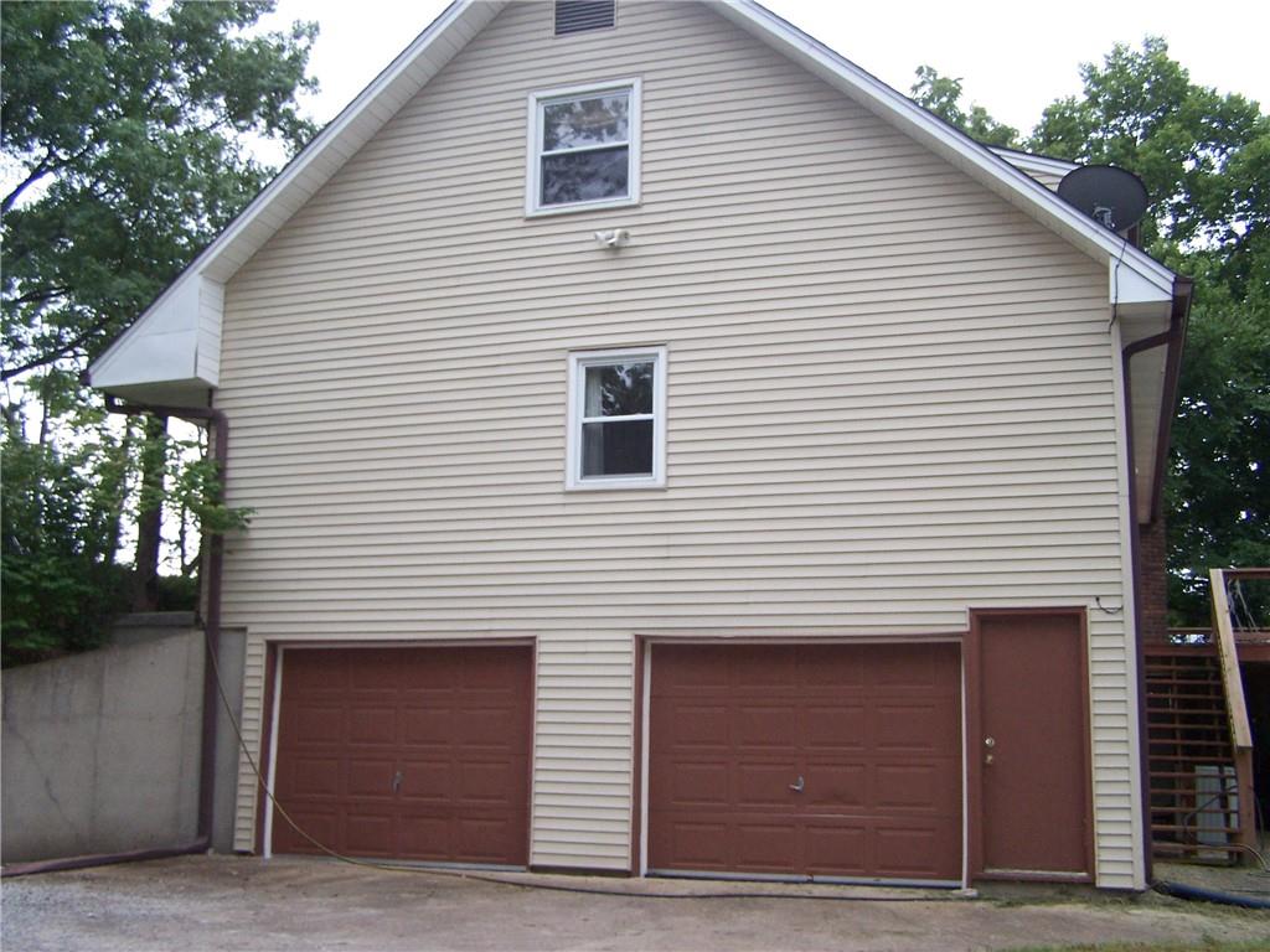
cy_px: 476
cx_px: 635
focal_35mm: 38
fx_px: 1394
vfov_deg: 37.7
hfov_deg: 49.0
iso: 140
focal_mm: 6.3
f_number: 2.8
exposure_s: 1/90
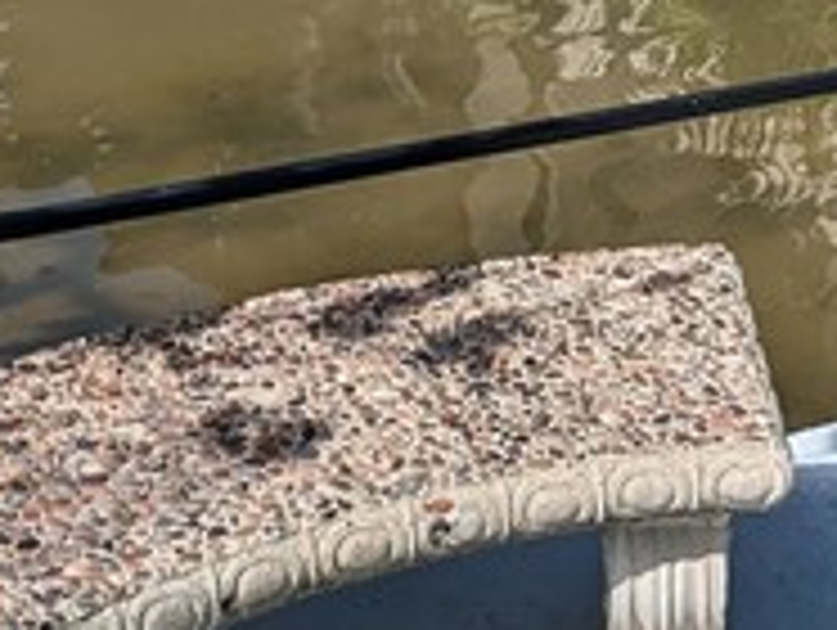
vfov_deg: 15.6
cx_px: 736
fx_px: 2131
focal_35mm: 88
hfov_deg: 21.8
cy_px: -292
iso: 51
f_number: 2.2
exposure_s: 1/2817
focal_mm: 2.35
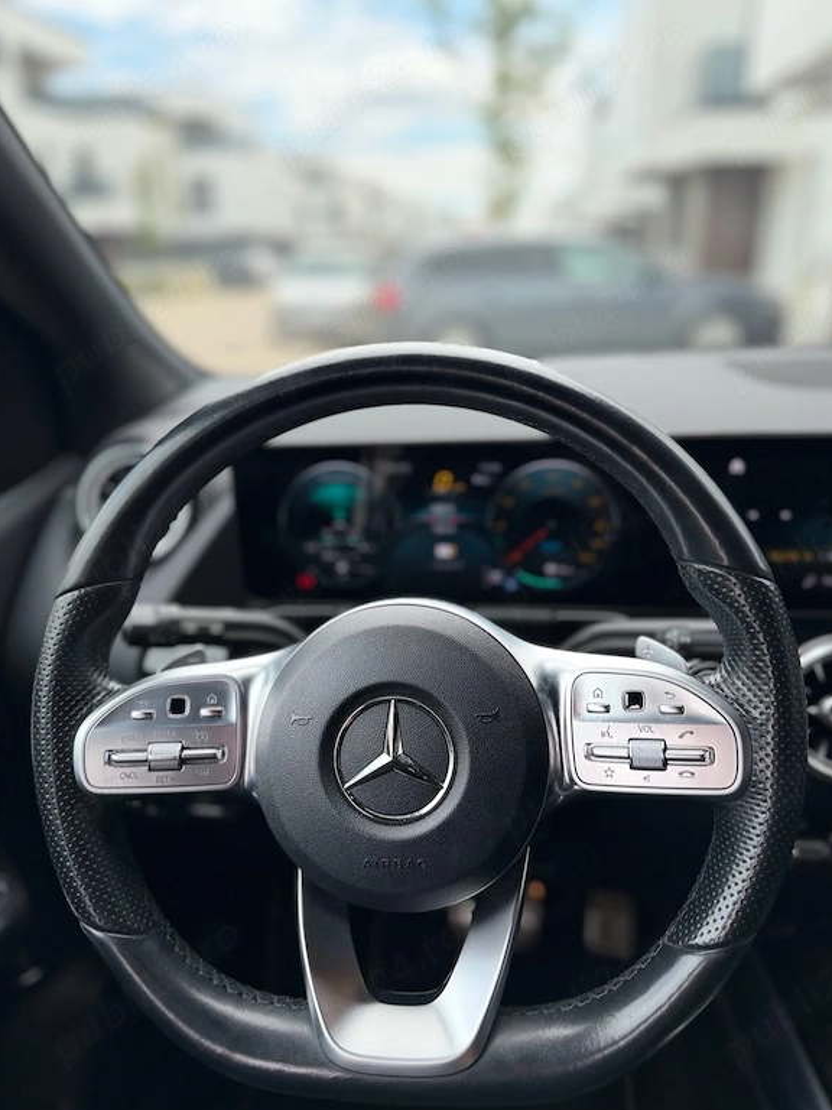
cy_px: 577
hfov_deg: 54.9
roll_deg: +0.6
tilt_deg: -21.2
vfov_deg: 69.4
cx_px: 428
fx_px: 801
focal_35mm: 25
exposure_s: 1/813
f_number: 1.78
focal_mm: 6.76
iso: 100
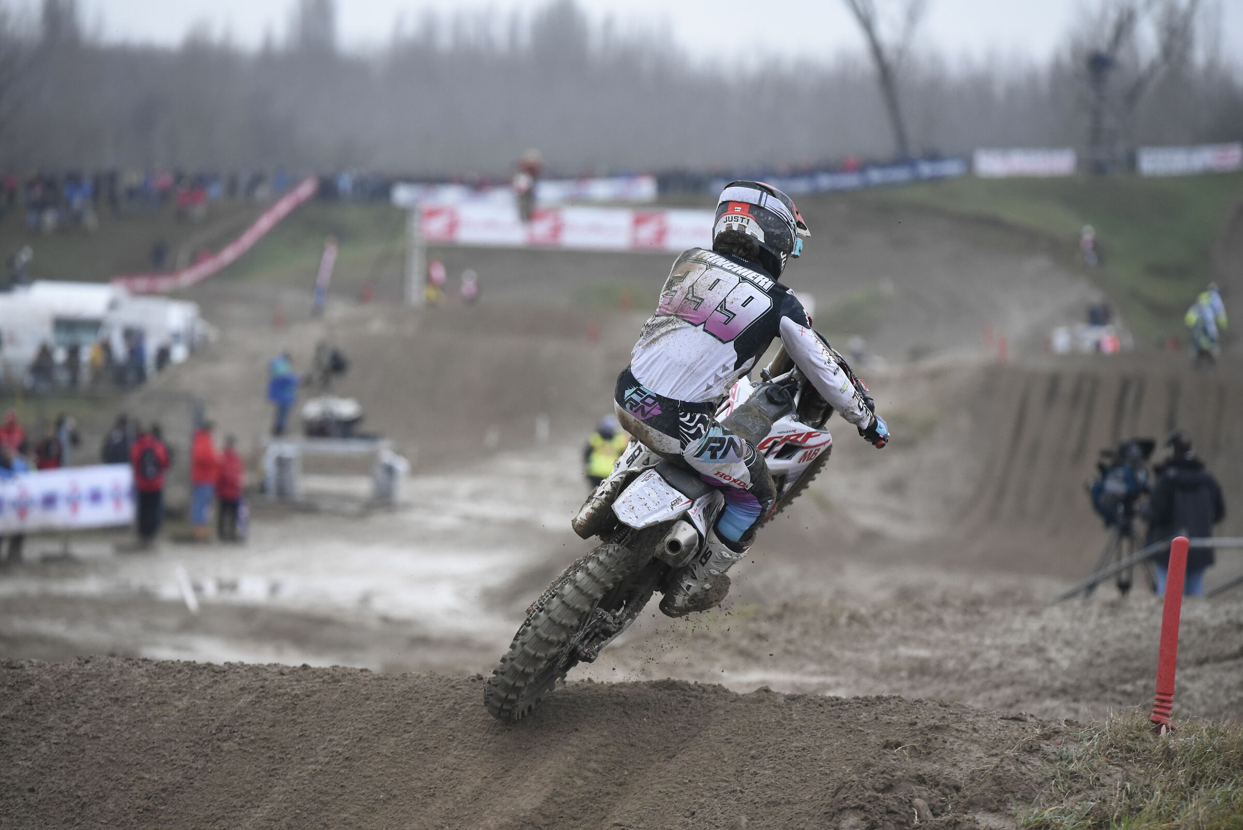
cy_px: 415
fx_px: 6908
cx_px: 622
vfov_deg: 6.9
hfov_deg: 10.3
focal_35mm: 200
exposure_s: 1/2500
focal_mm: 200
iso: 3200
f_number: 3.5
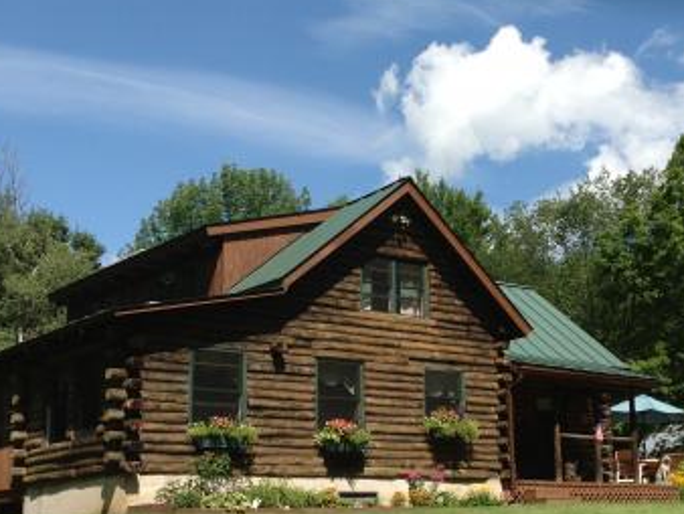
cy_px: 350
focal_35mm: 60
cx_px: 429
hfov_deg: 32.0
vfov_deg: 24.3
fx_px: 1186
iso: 50
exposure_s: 1/1513
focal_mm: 4.28
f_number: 2.4
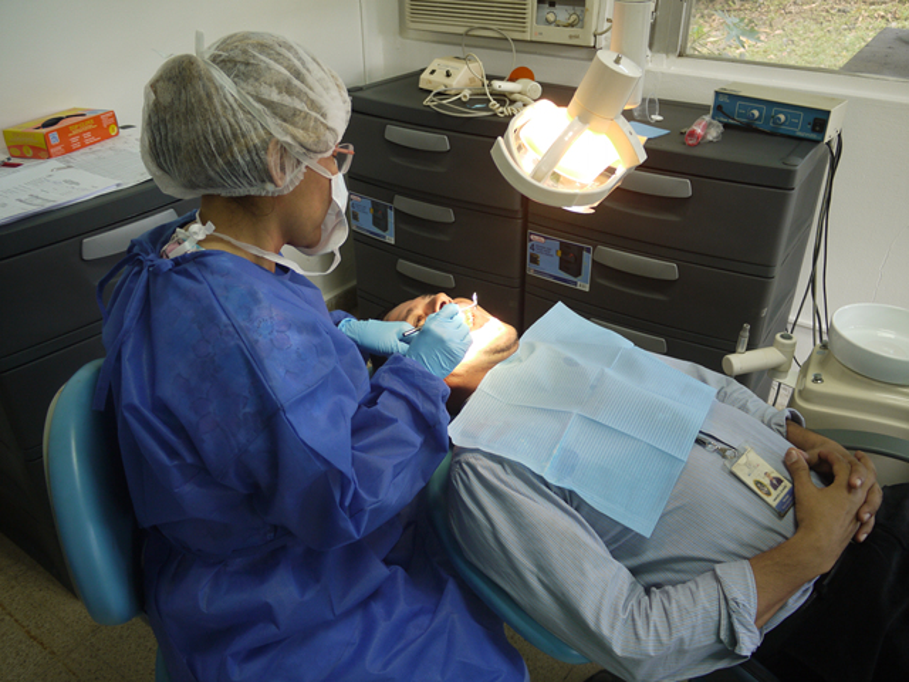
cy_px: 341
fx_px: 735
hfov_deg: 63.4
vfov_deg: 49.7
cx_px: 454
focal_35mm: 28
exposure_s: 1/30
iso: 200
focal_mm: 14
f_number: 3.5
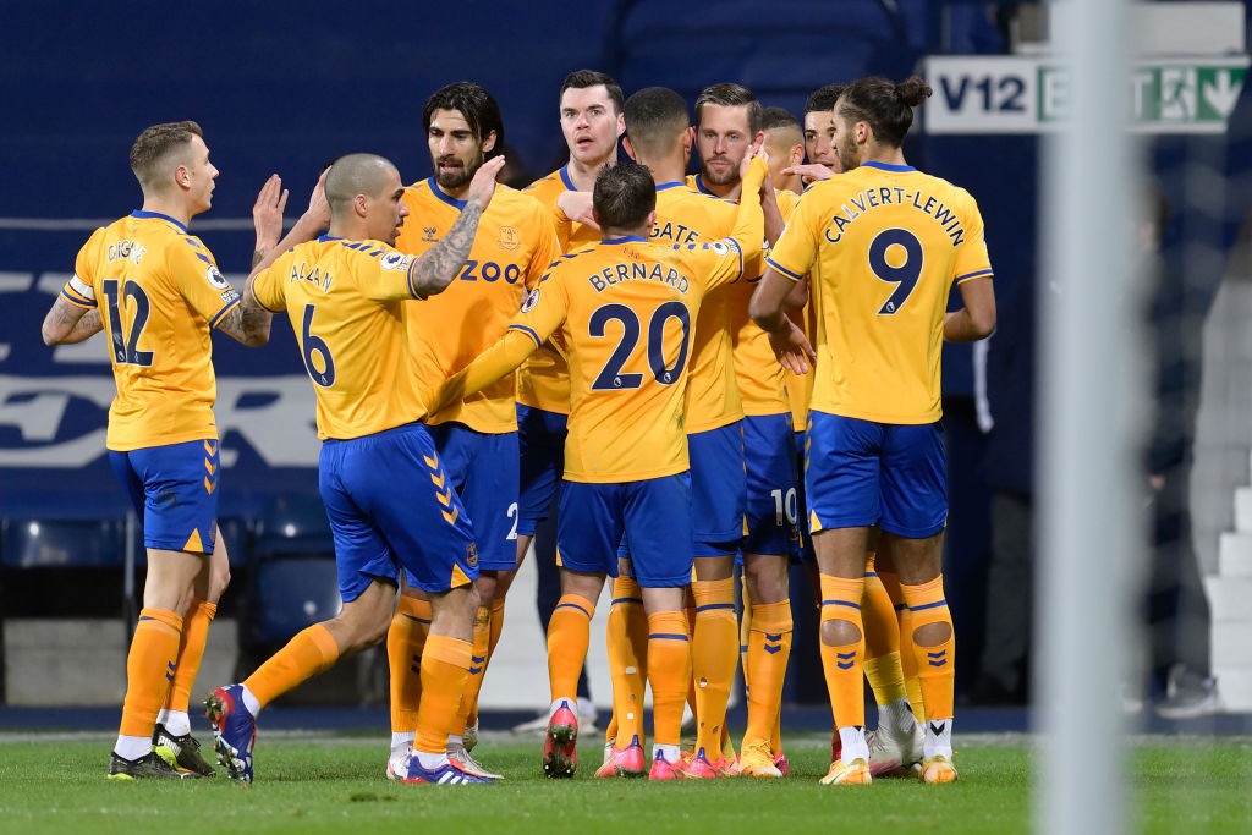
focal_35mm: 400
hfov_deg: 5.2
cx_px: 626
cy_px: 418
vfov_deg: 3.4
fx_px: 13912
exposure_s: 1/2500
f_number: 2.8
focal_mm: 400
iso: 2500
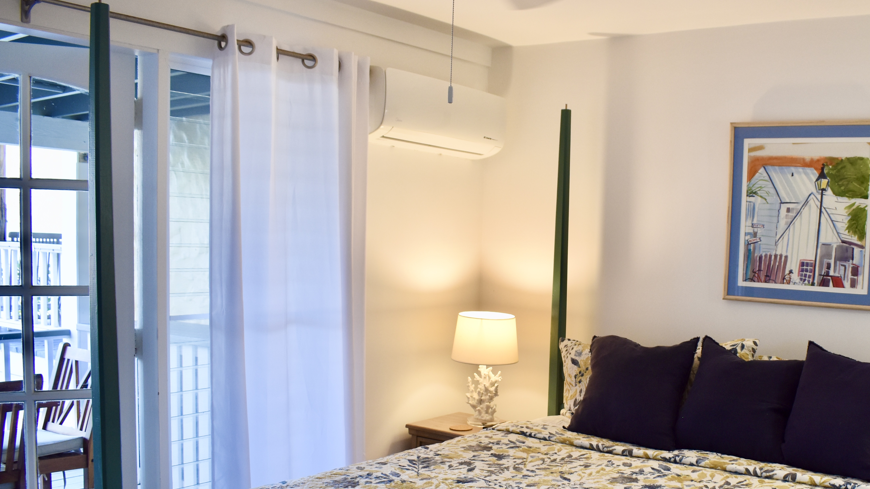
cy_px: 325
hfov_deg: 50.5
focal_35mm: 39
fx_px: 900
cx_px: 592
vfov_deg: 30.2
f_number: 4.5
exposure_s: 1/80
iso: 400
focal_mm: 18
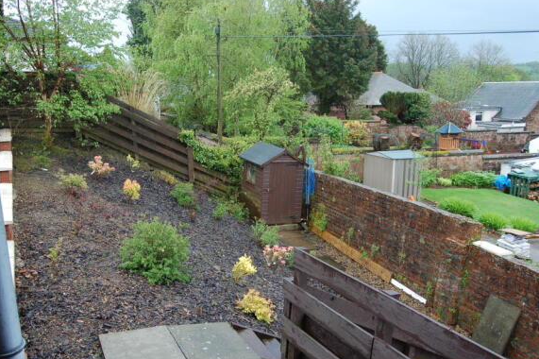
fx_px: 464
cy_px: 196
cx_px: 246
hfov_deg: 60.2
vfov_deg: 42.2
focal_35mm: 31
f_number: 5.6
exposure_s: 1/125
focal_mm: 18
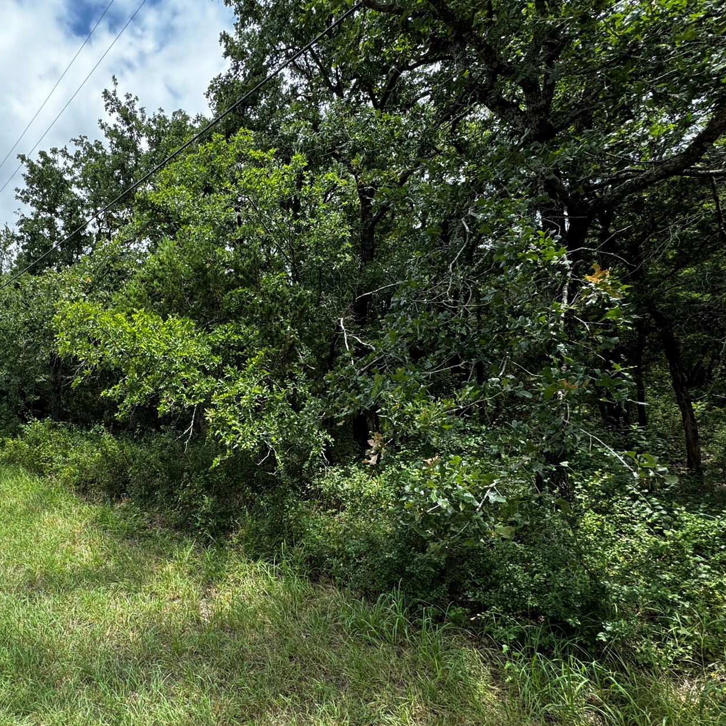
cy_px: 395
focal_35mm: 20
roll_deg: +3.3
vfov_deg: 74.7
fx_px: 475
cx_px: 189
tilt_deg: +1.3
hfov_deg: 70.2
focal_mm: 2.22
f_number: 2.2
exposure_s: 1/492
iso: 40
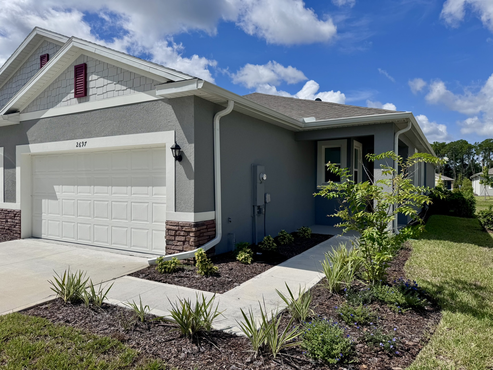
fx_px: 342
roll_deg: -0.7
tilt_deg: -0.5
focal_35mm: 24
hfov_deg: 71.6
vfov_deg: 56.8
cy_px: 185
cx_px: 246
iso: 80
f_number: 1.78
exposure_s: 1/10417
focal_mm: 6.76
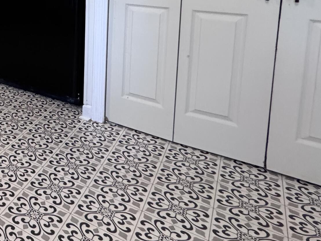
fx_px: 352
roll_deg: +2.7
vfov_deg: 33.6
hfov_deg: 34.7
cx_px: -95
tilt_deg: -8.4
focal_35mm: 38
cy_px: -14
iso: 250
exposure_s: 1/120
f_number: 2.2
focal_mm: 2.22
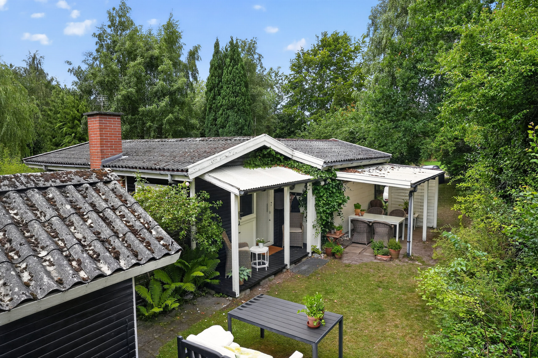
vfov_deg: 57.2
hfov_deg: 78.6
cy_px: 179
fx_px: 329
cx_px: 269
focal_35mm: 22
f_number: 8
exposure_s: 1/200
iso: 400
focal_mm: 22
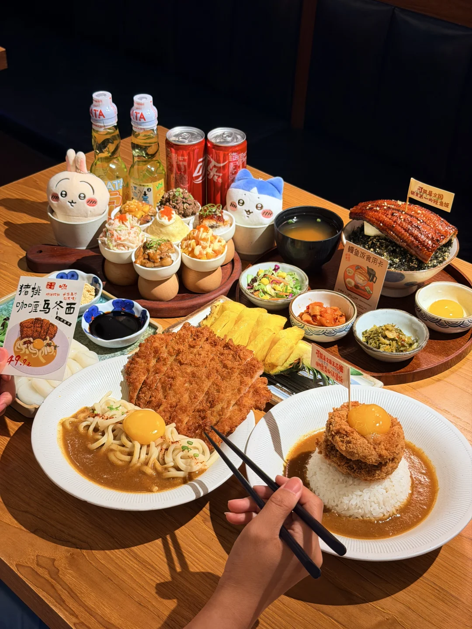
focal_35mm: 48
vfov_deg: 39.7
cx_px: 236
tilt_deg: -36.8
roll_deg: -1.2
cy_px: 314
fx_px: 873
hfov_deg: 30.3
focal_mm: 6.76
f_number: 1.78
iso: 100
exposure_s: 1/100
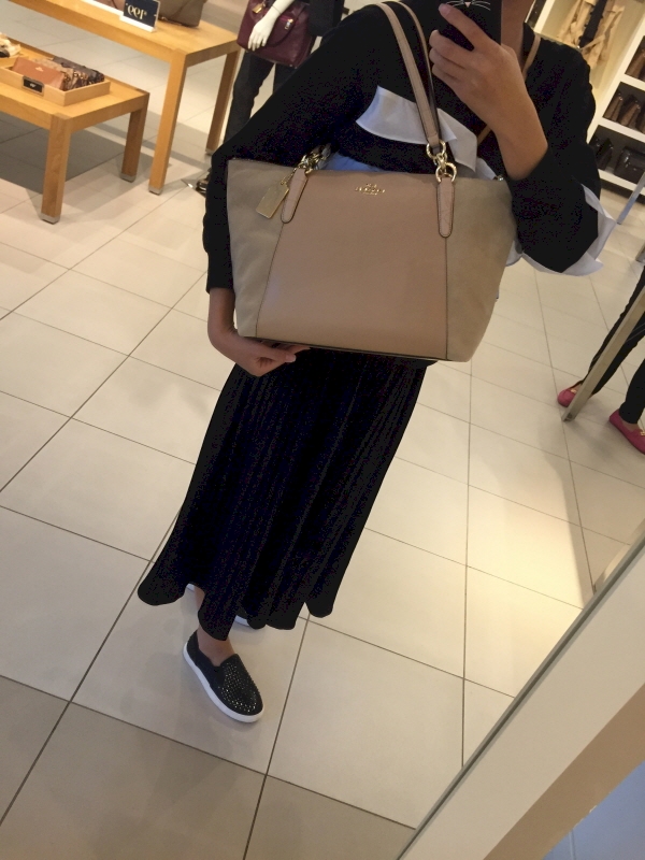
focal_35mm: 29
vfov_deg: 61.7
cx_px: 322
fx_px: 720
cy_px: 430
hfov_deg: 48.2
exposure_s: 1/30
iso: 50
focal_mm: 4.15
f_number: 2.2
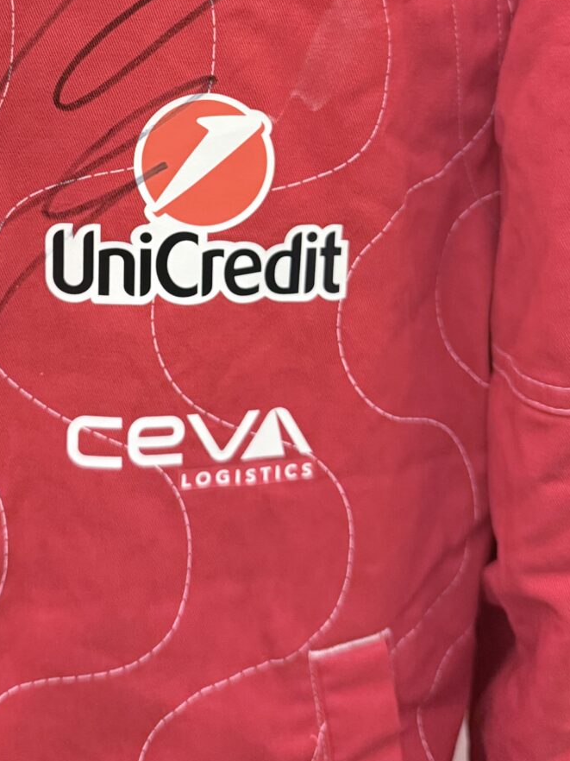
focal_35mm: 49
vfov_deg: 37.0
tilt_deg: -13.4
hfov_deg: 29.2
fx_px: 1076
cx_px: 148
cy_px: 115
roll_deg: -2.2
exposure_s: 1/33
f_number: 1.78
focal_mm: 6.76
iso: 640
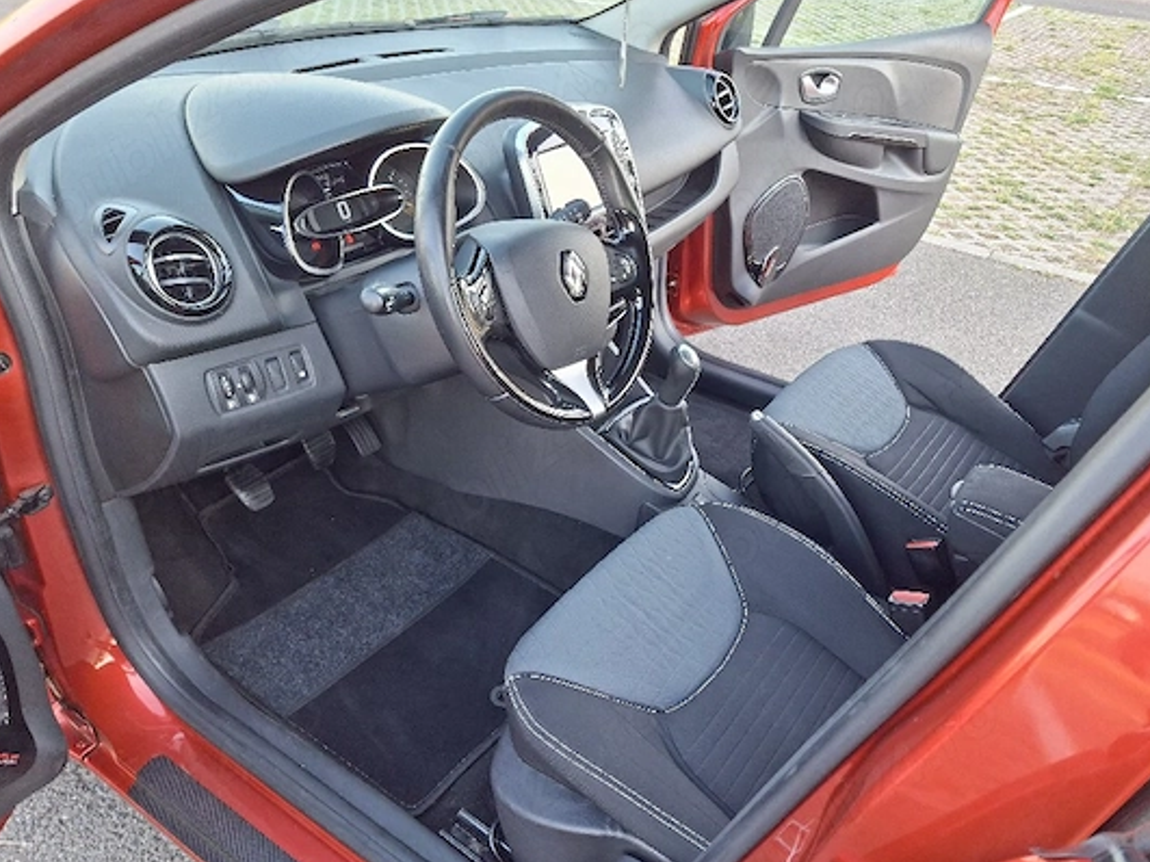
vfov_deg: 53.0
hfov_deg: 67.3
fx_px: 864
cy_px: 474
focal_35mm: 26
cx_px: 606
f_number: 1.8
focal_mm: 5.54
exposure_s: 1/100
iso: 100
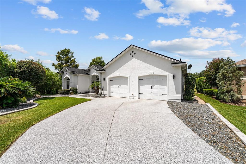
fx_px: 102
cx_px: 123
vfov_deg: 77.3
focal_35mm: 15
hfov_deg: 100.4
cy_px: 82
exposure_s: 1/1250
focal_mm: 15
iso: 200
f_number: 8
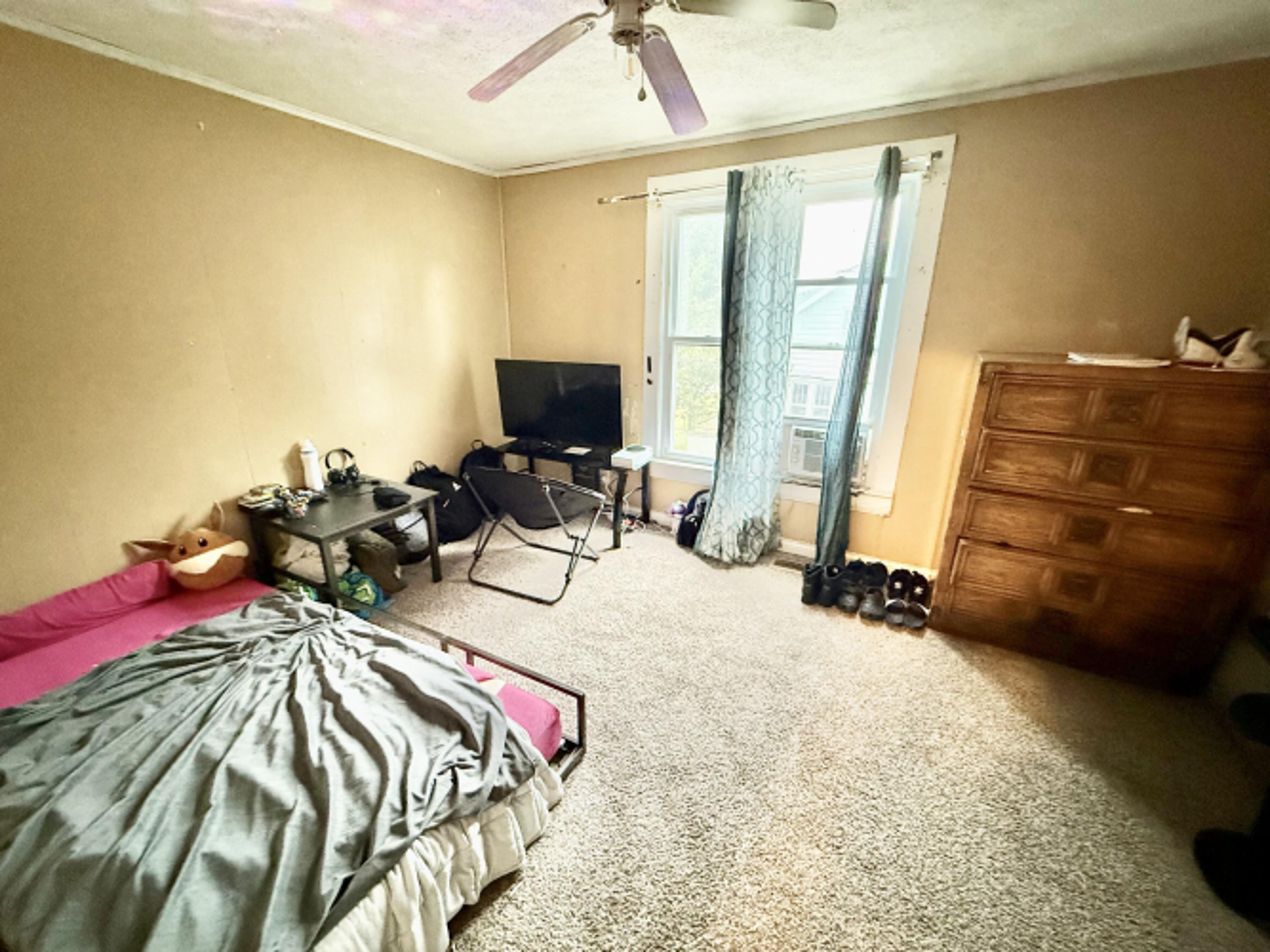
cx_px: 635
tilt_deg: -16.4
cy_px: 476
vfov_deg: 85.7
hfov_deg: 102.1
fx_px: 514
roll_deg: -0.9
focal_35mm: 14
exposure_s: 1/56
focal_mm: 2.22
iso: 640
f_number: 2.2
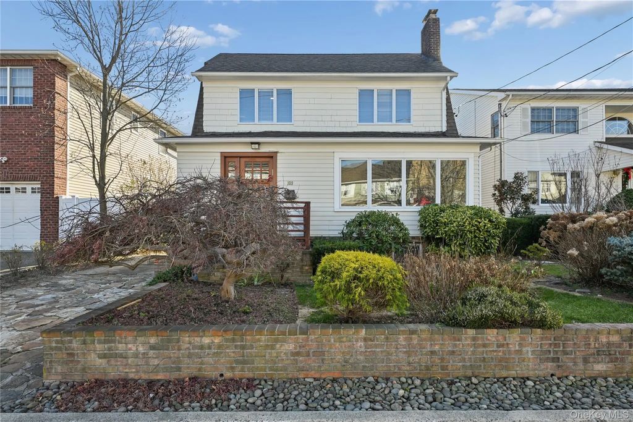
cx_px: 316
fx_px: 334
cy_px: 211
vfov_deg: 64.6
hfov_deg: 86.9
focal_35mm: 19
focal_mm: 19
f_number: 11
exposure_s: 1/40
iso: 100
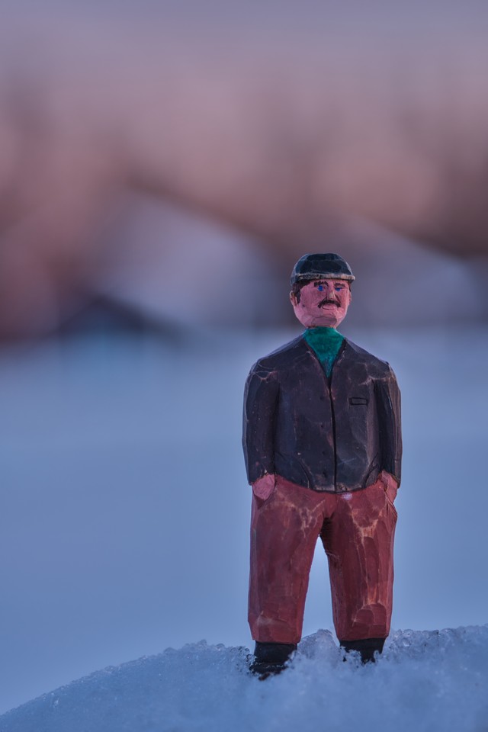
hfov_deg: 12.1
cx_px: 244
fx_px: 2297
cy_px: 366
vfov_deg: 18.1
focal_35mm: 113
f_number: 1.8
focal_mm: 75
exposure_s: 1/75
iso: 125
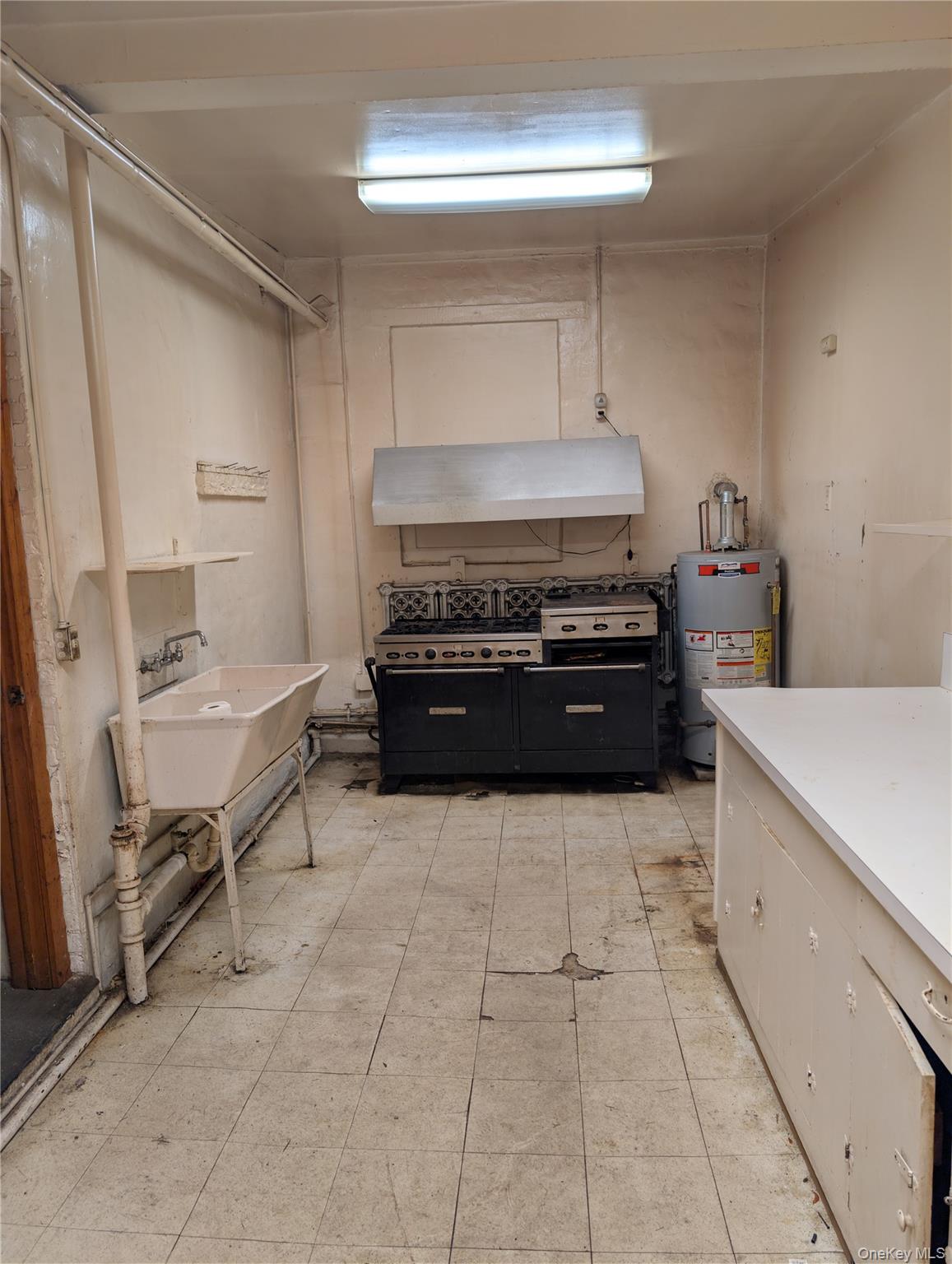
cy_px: 632
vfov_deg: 71.5
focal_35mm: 24
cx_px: 476
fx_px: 878
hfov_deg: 56.9
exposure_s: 1/60
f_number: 1.68
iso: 69
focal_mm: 6.9
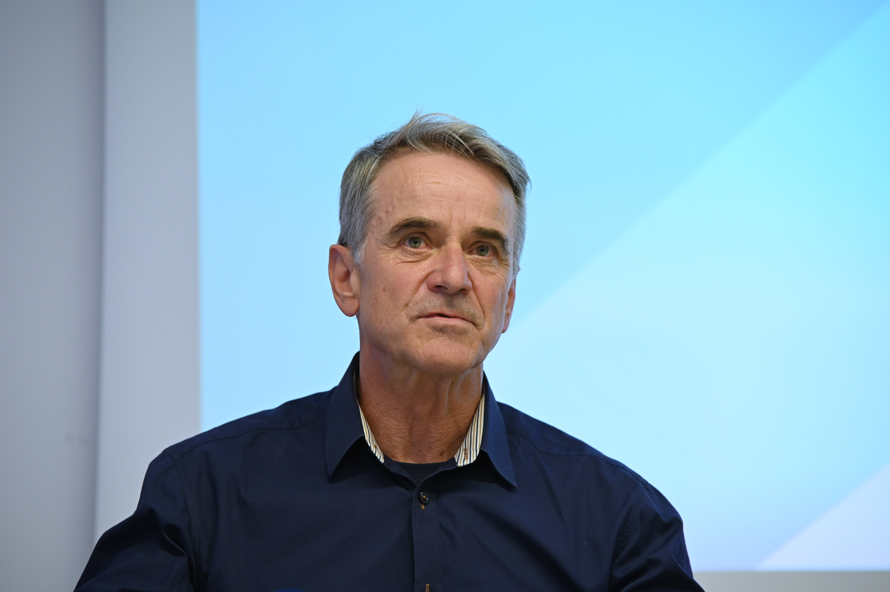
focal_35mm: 200
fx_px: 4941
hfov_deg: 10.3
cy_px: 296
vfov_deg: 6.9
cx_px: 445
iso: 1600
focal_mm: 200
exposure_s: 1/160
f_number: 4.5
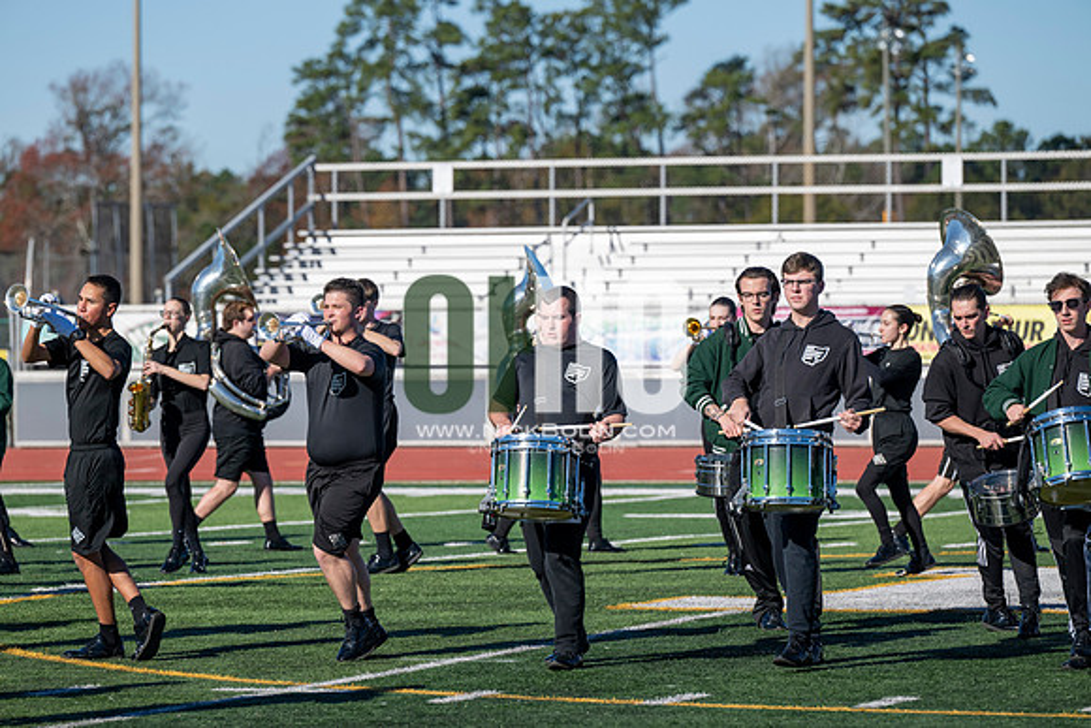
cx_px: 546
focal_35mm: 200
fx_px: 6062
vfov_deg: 6.9
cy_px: 364
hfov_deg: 10.3
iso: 200
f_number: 5
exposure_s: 1/2000
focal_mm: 200
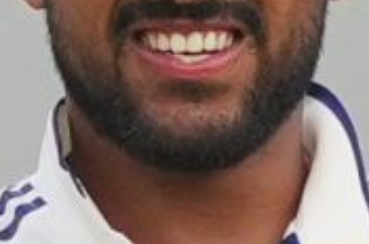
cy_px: -19
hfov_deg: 0.7
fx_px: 29036
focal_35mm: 2838
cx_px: 32
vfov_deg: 0.5
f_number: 2.8
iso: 320
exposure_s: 1/2000
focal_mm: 400
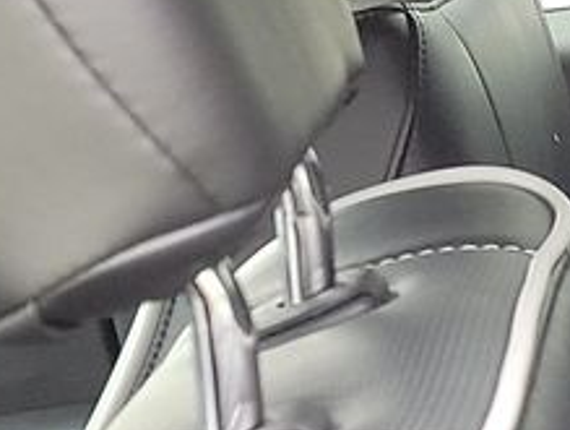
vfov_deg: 8.0
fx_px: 2886
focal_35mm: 175
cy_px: 943
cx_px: 1754
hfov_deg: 9.0
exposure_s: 1/59
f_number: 1.8
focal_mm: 6.7
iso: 218
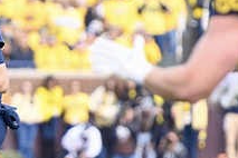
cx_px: 4
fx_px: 5394
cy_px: 87
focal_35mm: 816
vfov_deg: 1.7
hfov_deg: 2.5
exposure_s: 1/1000
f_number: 2.8
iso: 400
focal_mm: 200
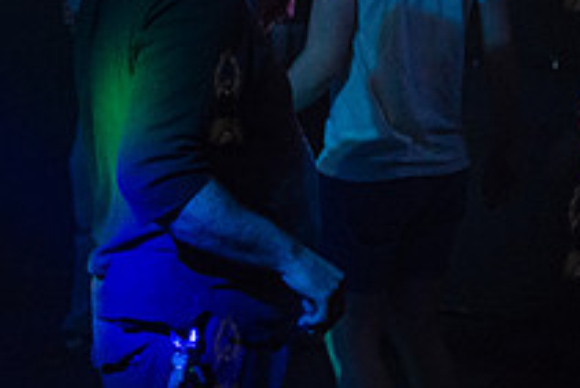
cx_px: 225
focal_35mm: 96
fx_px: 1548
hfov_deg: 21.2
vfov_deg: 14.2
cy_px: 95
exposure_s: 1/125
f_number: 2.2
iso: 5000
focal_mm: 35
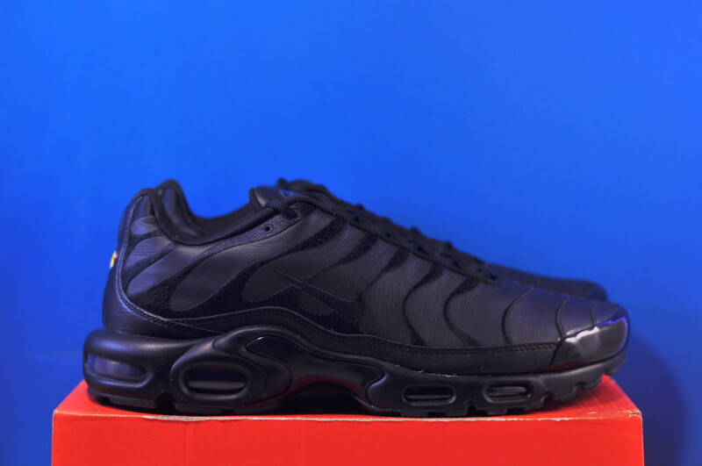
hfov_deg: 27.0
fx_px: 1460
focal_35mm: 75
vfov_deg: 18.1
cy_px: 233
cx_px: 351
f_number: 3.2
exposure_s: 1/250
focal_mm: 50
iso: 250
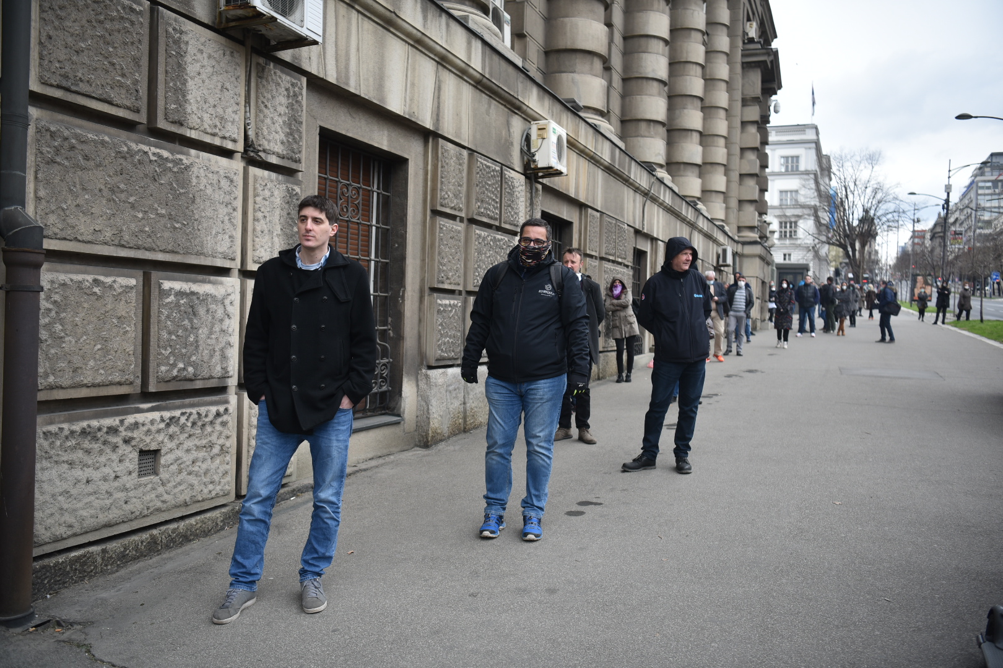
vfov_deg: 41.1
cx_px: 502
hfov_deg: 58.7
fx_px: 891
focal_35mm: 32
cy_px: 334
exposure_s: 1/640
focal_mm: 32
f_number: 2.8
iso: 200
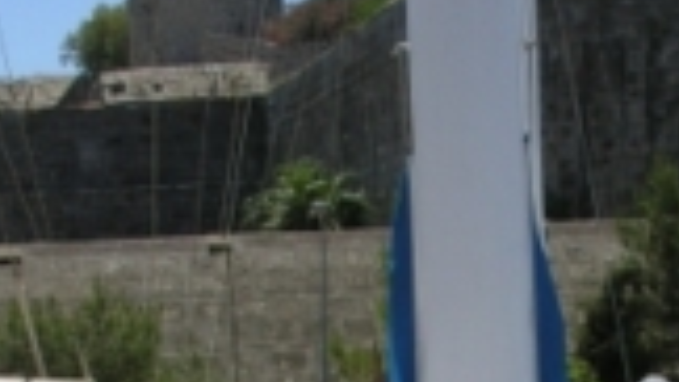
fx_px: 2034
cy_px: 705
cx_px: 478
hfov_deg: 18.9
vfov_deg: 10.1
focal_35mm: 113
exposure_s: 1/871
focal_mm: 8.9
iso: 50
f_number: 3.2
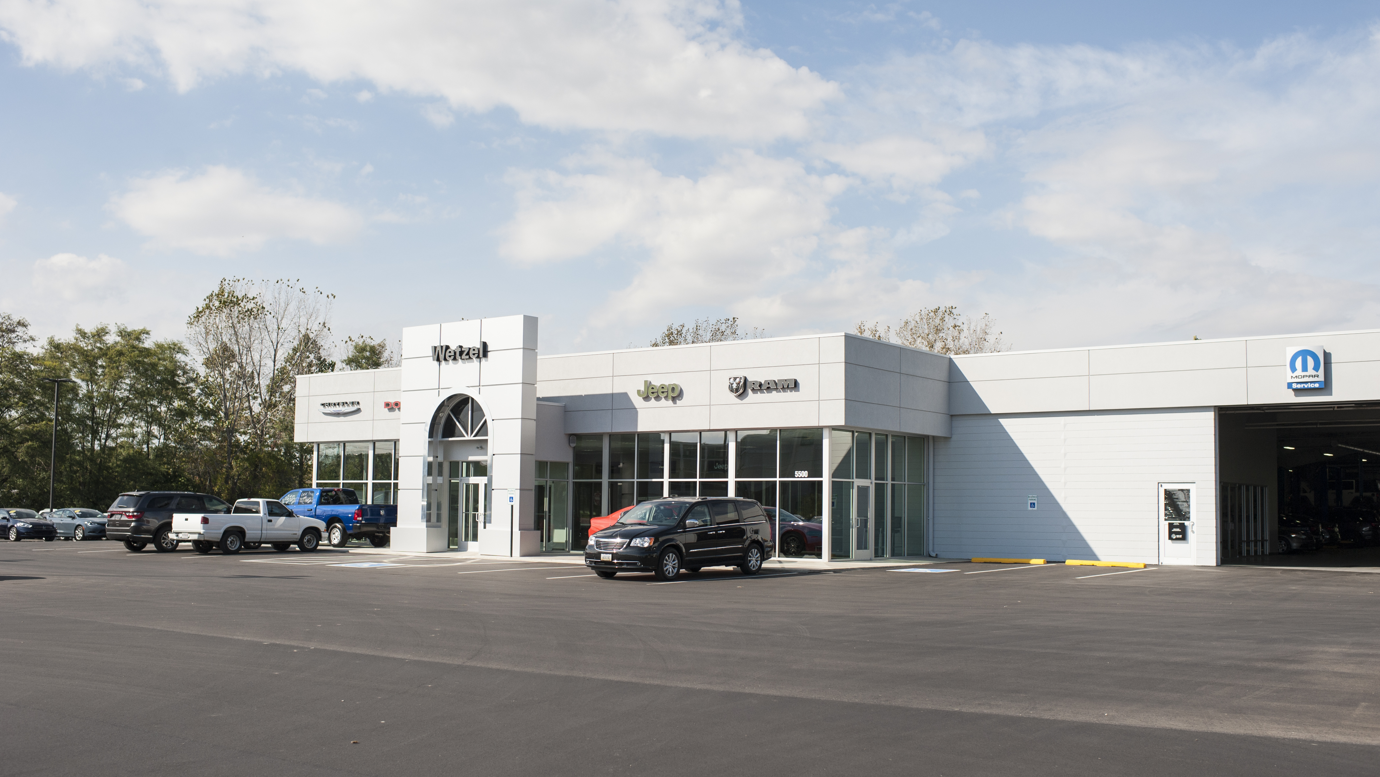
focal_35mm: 37
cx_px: 687
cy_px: 405
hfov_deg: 54.0
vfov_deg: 32.0
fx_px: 1354
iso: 400
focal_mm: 35
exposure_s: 1/4000
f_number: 4.5
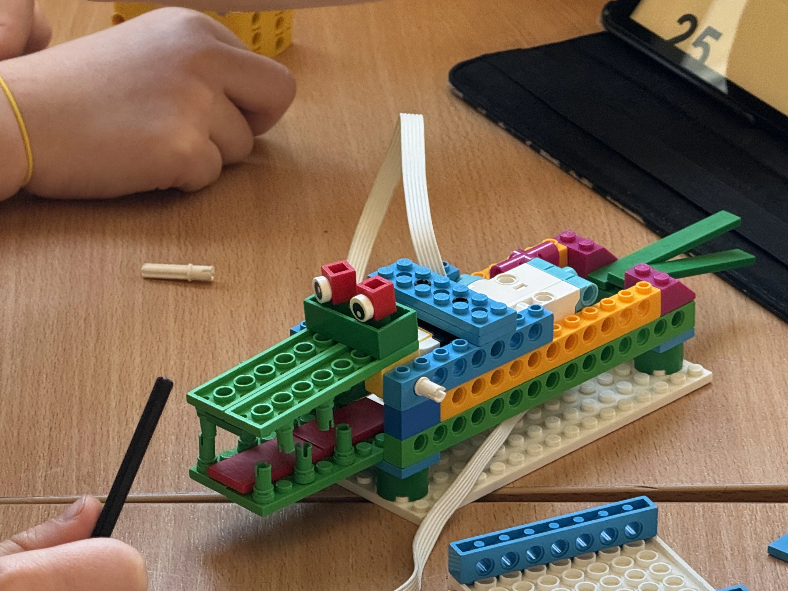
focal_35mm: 177
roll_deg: +0.3
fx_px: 4029
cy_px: 334
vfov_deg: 8.4
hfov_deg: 11.2
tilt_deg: -27.1
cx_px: 431
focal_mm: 15.66
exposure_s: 1/60
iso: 250
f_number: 2.8
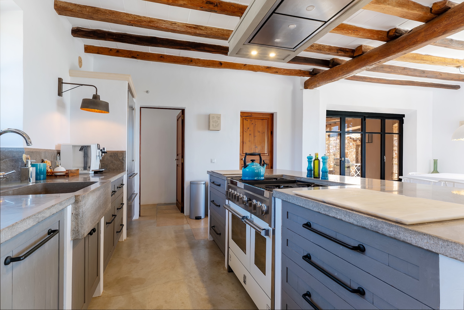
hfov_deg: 90.0
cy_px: 155
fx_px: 232
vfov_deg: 67.4
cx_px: 232
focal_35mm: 18
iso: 200
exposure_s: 1/20
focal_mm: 12
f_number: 8
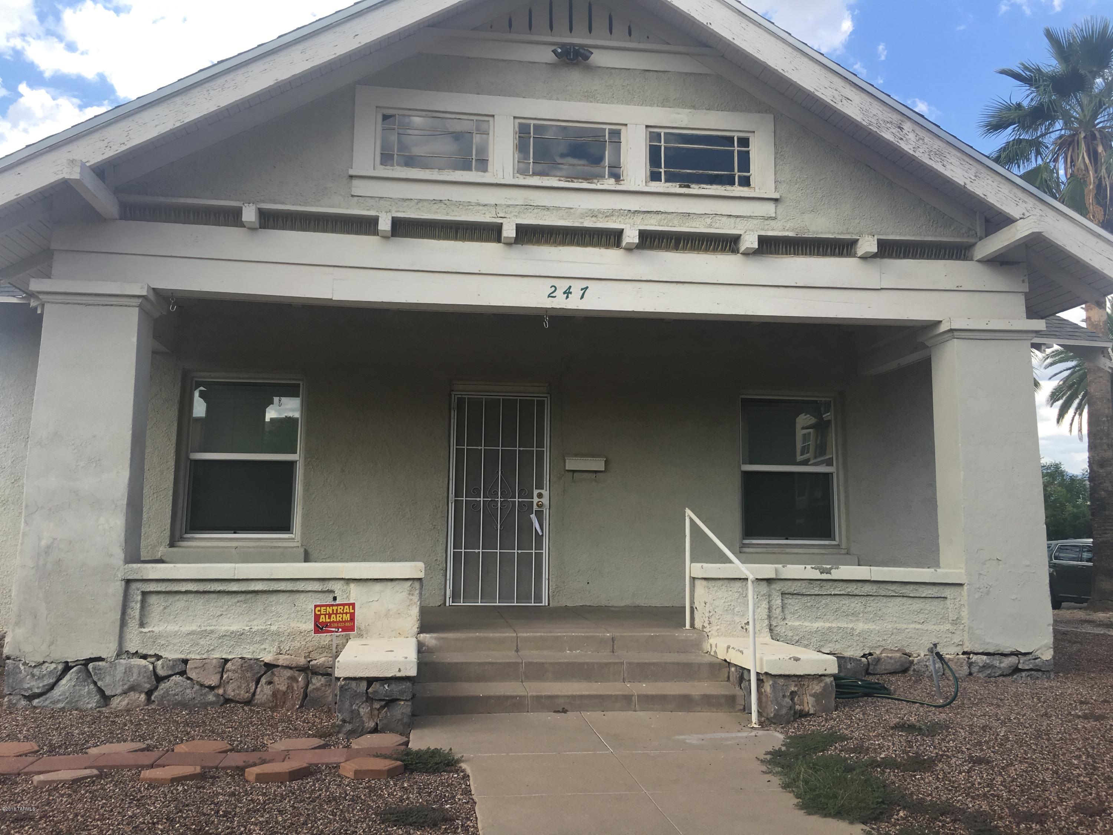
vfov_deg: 48.2
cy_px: 418
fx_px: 932
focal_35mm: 29
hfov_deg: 61.7
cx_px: 556
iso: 25
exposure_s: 1/503
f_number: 2.2
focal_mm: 4.15
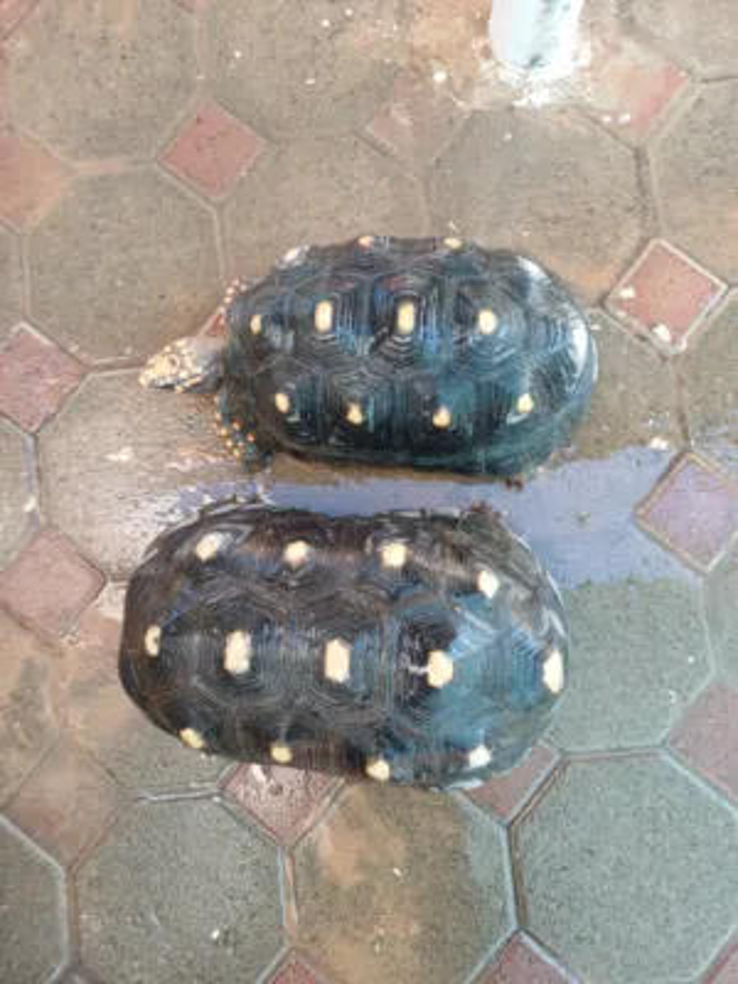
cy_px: 492
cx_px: 369
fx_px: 711
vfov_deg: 69.4
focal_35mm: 25
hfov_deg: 54.9
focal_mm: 4.65
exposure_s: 1/50
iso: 80
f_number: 1.8
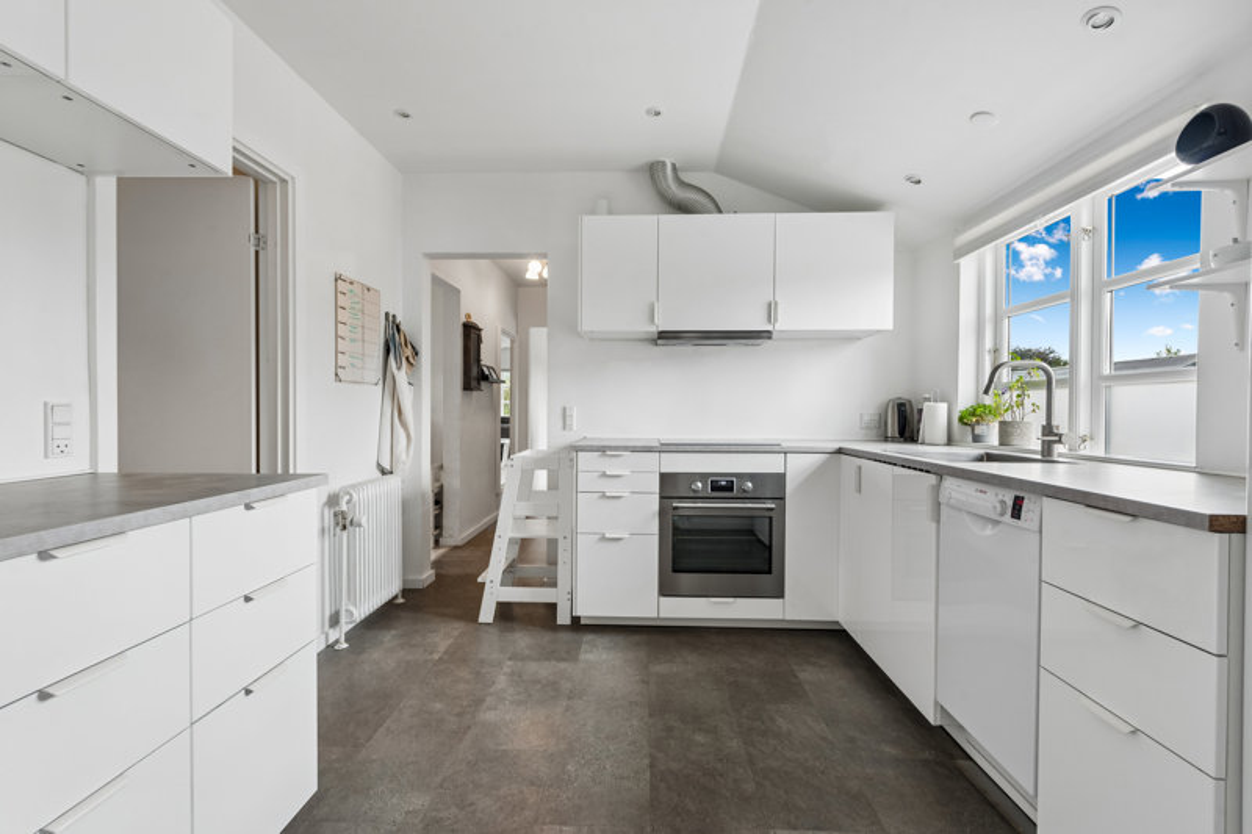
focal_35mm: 16
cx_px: 626
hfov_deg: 96.7
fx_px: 556
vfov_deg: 73.7
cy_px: 417
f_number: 9
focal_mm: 16
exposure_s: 1/6
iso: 250
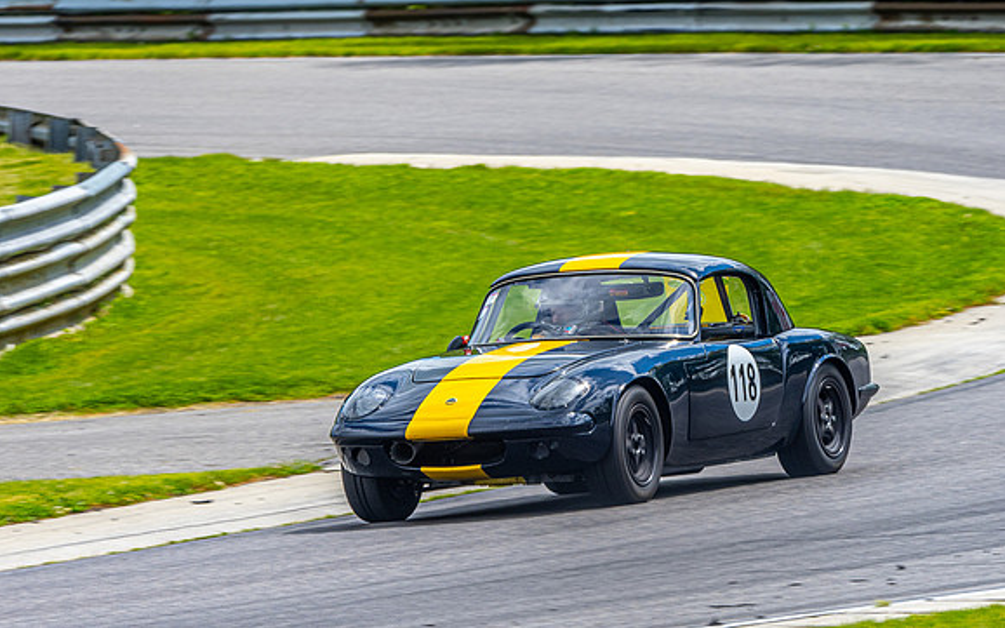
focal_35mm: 681
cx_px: 535
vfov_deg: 1.9
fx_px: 18649
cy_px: 328
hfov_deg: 3.1
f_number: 8
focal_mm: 300
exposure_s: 1/320
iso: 64
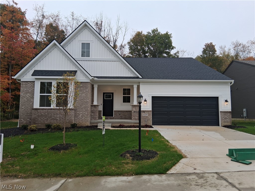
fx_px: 192
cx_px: 128
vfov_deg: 53.1
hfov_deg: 67.3
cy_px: 96
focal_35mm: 26
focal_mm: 3.98
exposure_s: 1/100
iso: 25
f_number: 1.8
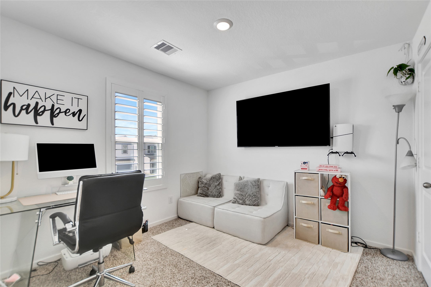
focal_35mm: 15
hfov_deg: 100.4
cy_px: 144
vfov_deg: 77.3
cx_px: 216
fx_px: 180
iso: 100
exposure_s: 1/40
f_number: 4
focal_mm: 10
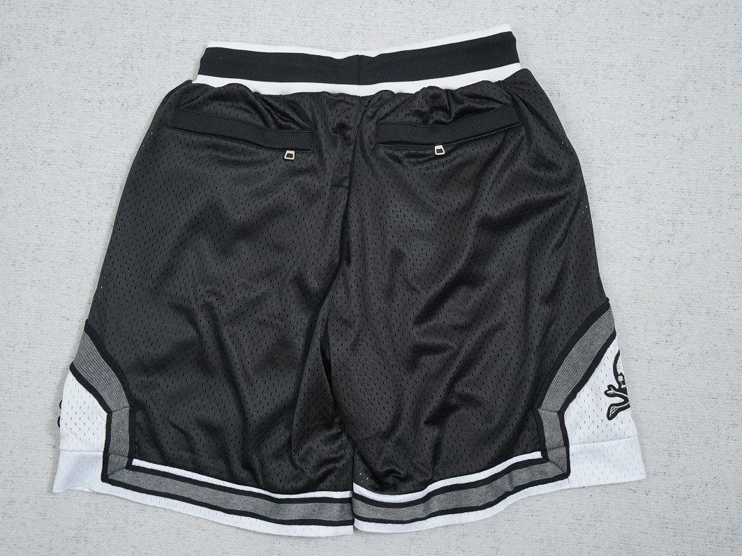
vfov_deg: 37.7
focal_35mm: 38
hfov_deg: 49.0
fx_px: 814
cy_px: 278
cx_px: 354
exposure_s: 1/100
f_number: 10
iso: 1600
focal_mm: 35
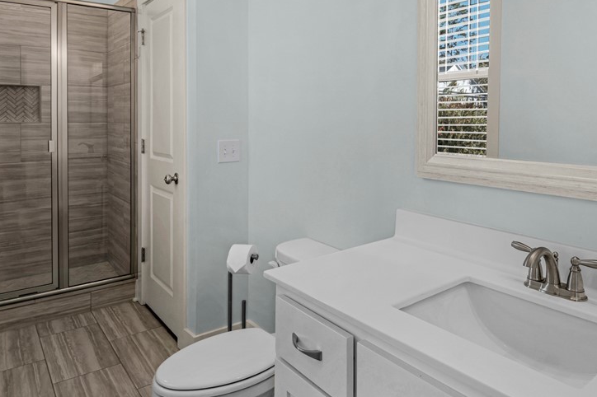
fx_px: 410
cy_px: 117
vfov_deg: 50.3
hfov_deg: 70.8
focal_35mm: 25
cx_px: 377
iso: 100
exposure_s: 1/8
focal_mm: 11
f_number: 7.1
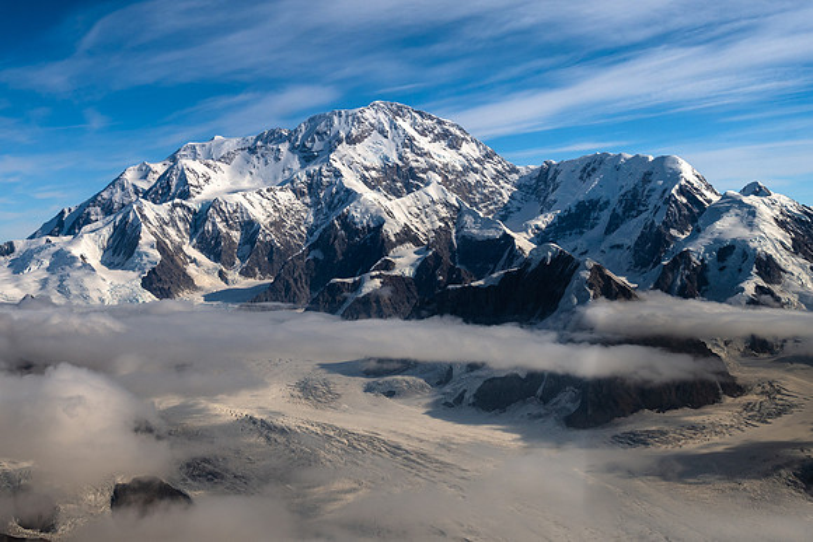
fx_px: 1017
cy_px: 109
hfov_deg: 42.7
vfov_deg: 29.2
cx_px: 239
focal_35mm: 45
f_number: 9
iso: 200
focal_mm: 24
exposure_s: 1/500
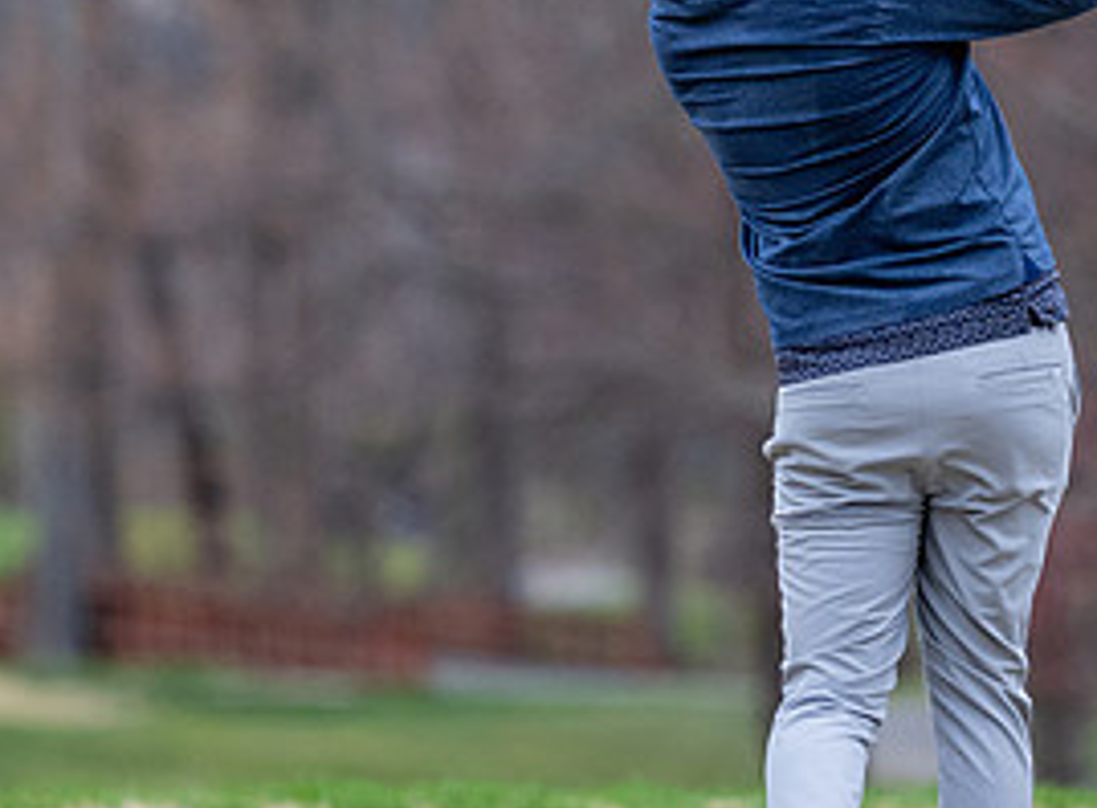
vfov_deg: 2.7
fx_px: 17062
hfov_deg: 3.7
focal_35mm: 542
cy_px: 334
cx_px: 561
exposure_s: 1/5000
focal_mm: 165
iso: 1250
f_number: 2.8
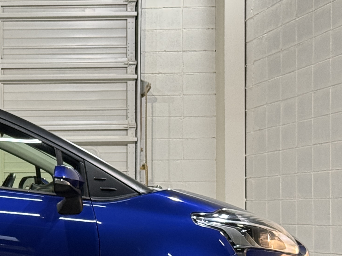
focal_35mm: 131
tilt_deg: -0.9
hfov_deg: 14.4
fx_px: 1294
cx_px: -99
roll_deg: +0.3
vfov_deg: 11.2
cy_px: 232
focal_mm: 6.76
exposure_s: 1/60
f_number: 1.78
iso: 125
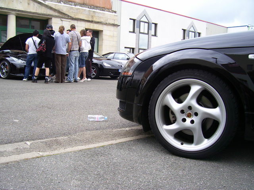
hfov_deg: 54.0
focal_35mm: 34
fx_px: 249
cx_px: 127
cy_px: 95
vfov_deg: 41.8
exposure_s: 1/350
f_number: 2.7
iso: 80
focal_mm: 5.6
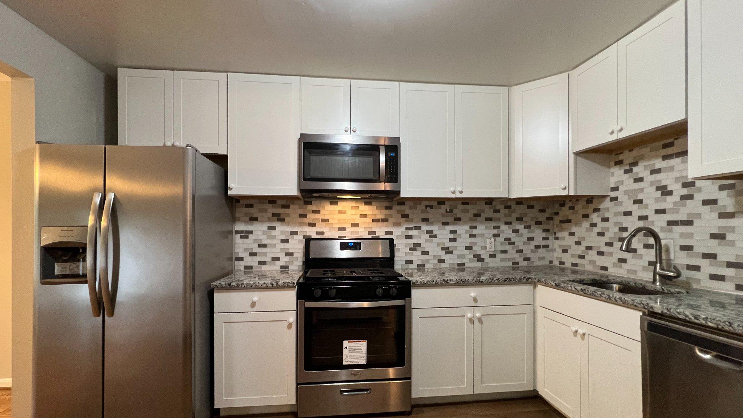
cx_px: 368
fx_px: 296
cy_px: 232
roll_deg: +0.4
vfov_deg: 70.3
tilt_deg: -0.4
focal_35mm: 15
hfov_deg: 103.0
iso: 400
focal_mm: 1.57
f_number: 1.8
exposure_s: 1/60
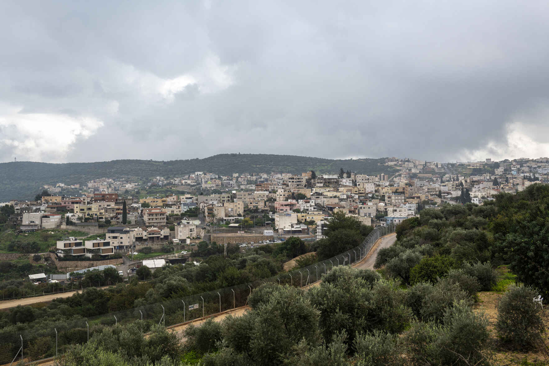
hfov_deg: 58.7
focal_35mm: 32
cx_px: 274
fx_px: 488
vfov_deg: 41.1
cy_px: 183
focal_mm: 32
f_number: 11
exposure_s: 1/125
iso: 200
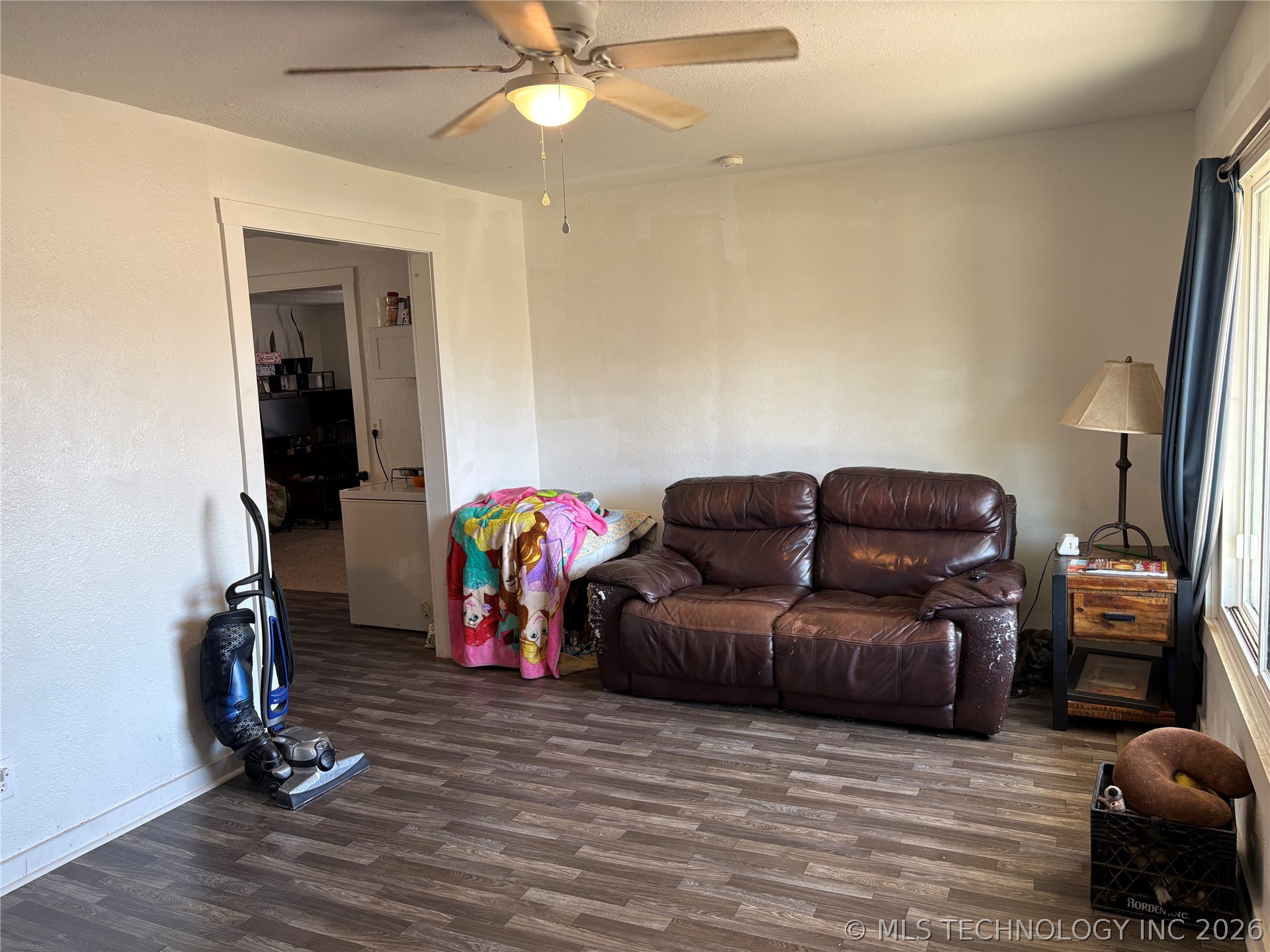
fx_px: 954
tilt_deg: -6.8
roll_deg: +2.0
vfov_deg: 53.1
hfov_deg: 67.3
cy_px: 476
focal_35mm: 26
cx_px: 635
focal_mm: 5.96
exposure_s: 1/60
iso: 80
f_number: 1.6
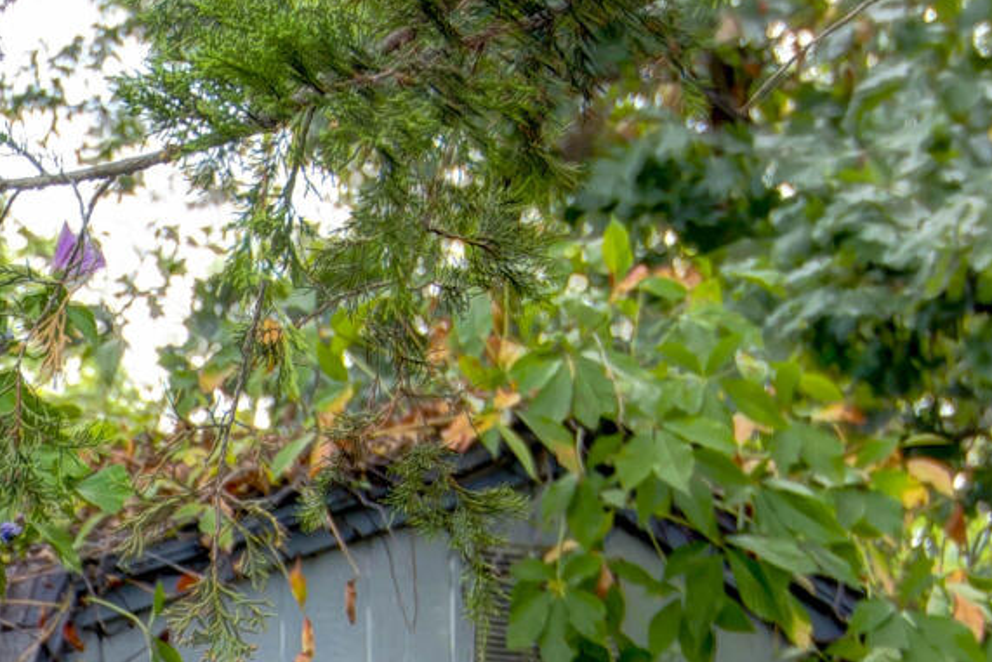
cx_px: -549
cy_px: 1677
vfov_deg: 7.5
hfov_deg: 11.6
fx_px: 4630
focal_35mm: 168
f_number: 6.3
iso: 100
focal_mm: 32
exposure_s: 1/30
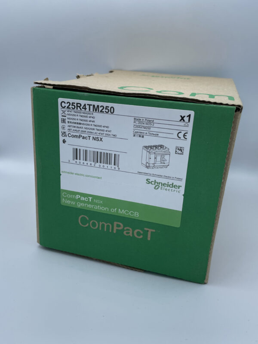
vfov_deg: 67.3
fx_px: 258
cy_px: 172
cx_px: 129
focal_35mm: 26
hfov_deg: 53.1
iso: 50
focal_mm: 4.2
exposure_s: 1/1887
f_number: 1.6
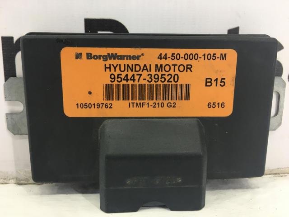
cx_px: 144
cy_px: 108
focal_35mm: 29
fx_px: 242
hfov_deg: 61.7
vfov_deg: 48.2
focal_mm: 4.15
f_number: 2.2
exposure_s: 1/33
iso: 32
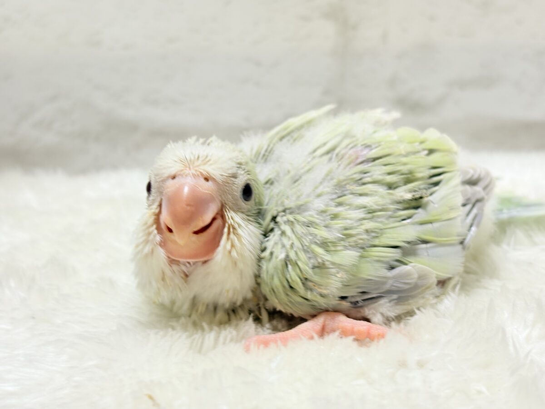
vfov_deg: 28.0
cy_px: 204
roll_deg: +1.7
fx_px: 819
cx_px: 272
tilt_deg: -12.0
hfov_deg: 36.8
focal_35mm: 52
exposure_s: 1/50
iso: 50
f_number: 1.6
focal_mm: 5.96
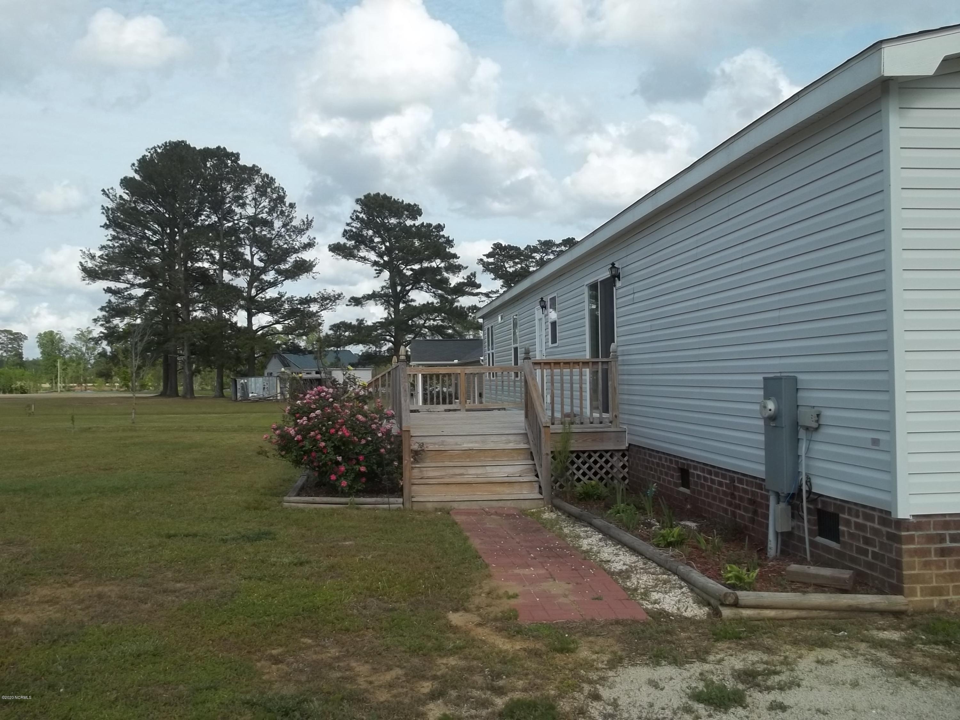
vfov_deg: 42.9
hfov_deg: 55.4
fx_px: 915
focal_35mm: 33
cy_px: 360
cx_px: 480
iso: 64
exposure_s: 1/160
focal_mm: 5.9
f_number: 8
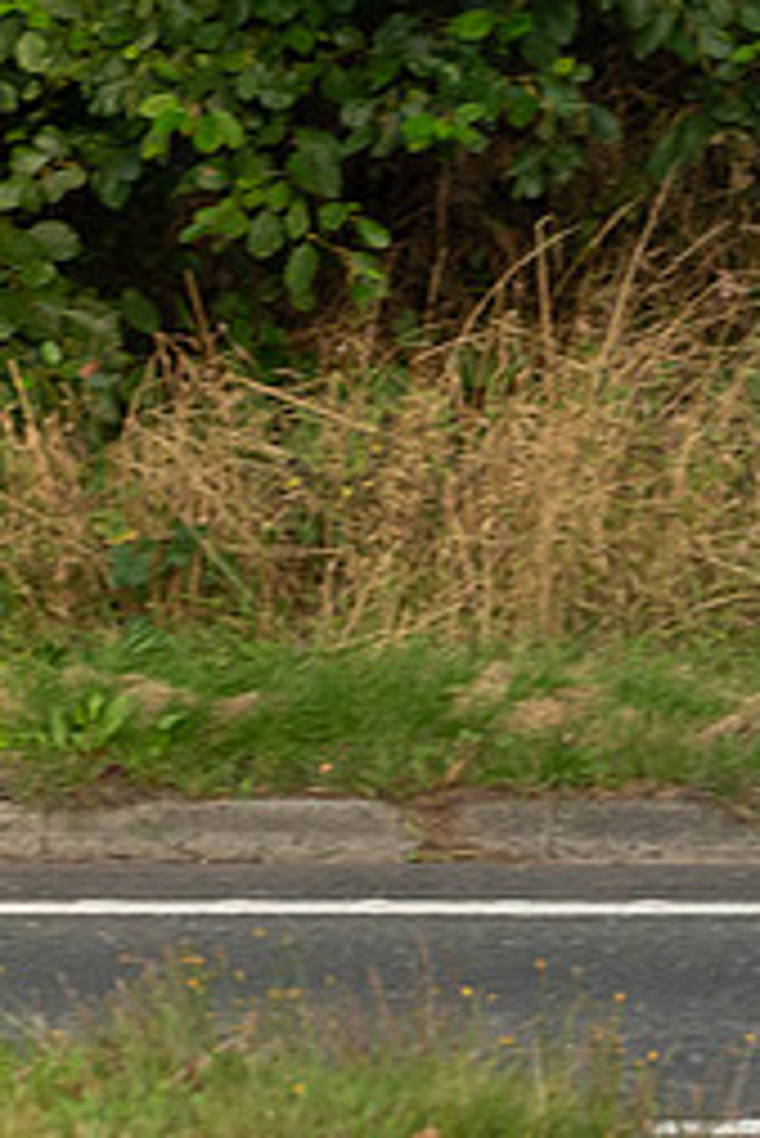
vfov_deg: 2.8
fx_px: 23115
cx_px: -614
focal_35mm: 731
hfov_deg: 1.9
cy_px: 110
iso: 800
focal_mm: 180
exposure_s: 1/1000
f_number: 4
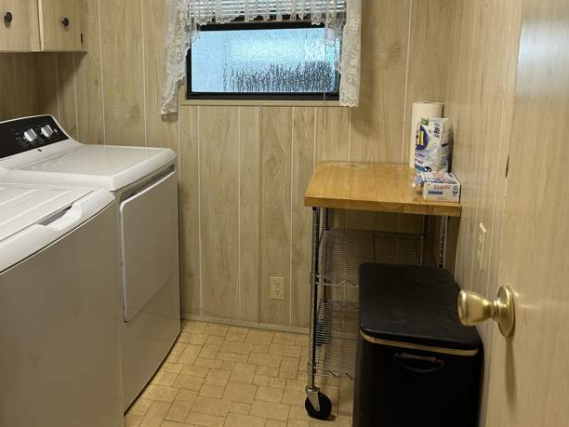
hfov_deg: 53.2
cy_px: 153
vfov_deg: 41.4
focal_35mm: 34
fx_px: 559
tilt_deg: -9.5
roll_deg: +0.8
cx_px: 206
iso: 125
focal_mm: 5.7
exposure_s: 1/120
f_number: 1.5
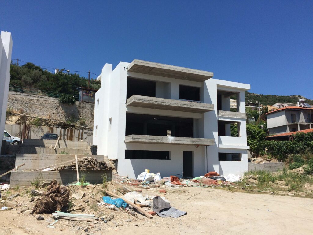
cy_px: 118
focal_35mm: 29
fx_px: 262
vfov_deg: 48.2
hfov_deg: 61.7
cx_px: 156
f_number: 2.2
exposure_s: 1/3731
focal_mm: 4.15
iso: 32
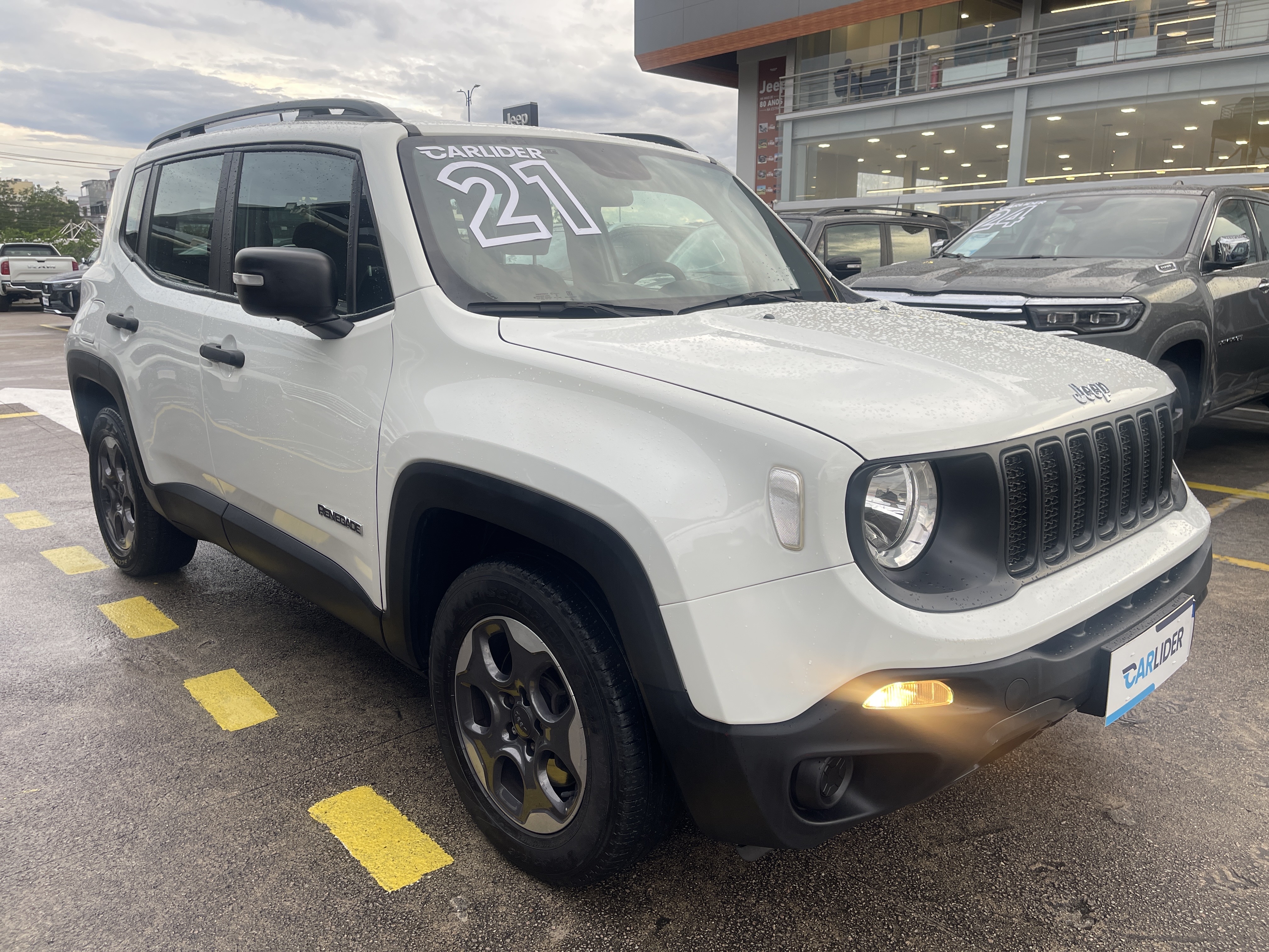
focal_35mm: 25
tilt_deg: -12.3
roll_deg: -0.5
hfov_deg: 69.4
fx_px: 916
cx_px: 634
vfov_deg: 54.9
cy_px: 476
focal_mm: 5.1
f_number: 1.6
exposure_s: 1/121
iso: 40
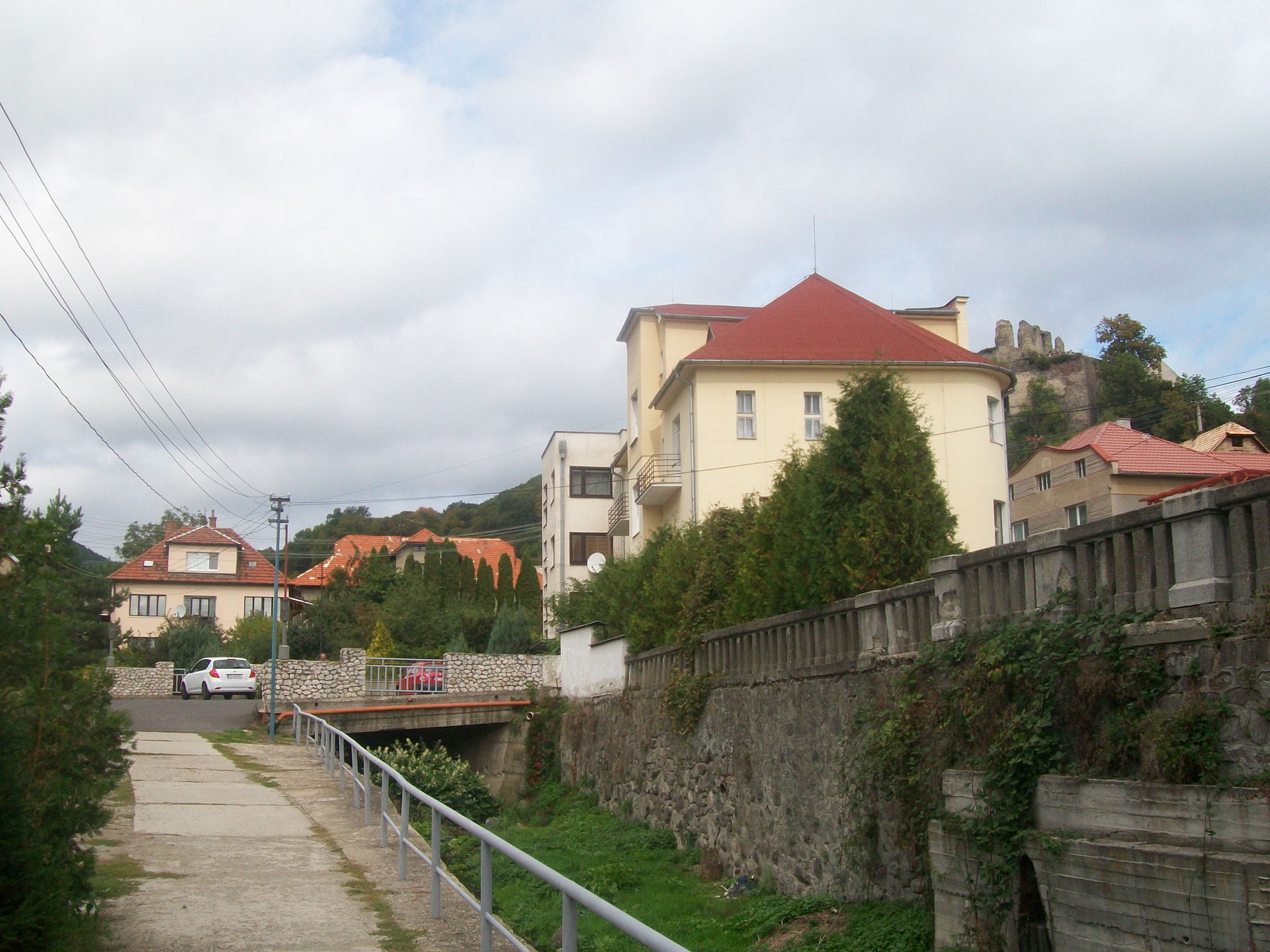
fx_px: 1321
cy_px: 476
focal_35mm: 36
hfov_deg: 51.4
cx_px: 635
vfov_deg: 39.7
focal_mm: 6
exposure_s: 1/320
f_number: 4.8
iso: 64
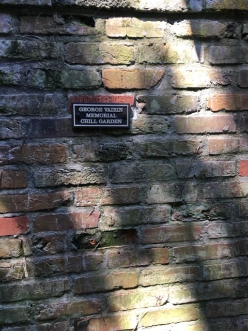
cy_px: 166
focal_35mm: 29
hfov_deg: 48.2
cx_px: 124
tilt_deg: -6.2
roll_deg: +1.3
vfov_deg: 61.7
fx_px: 277
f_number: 2.2
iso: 25
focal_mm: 4.15
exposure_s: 1/60
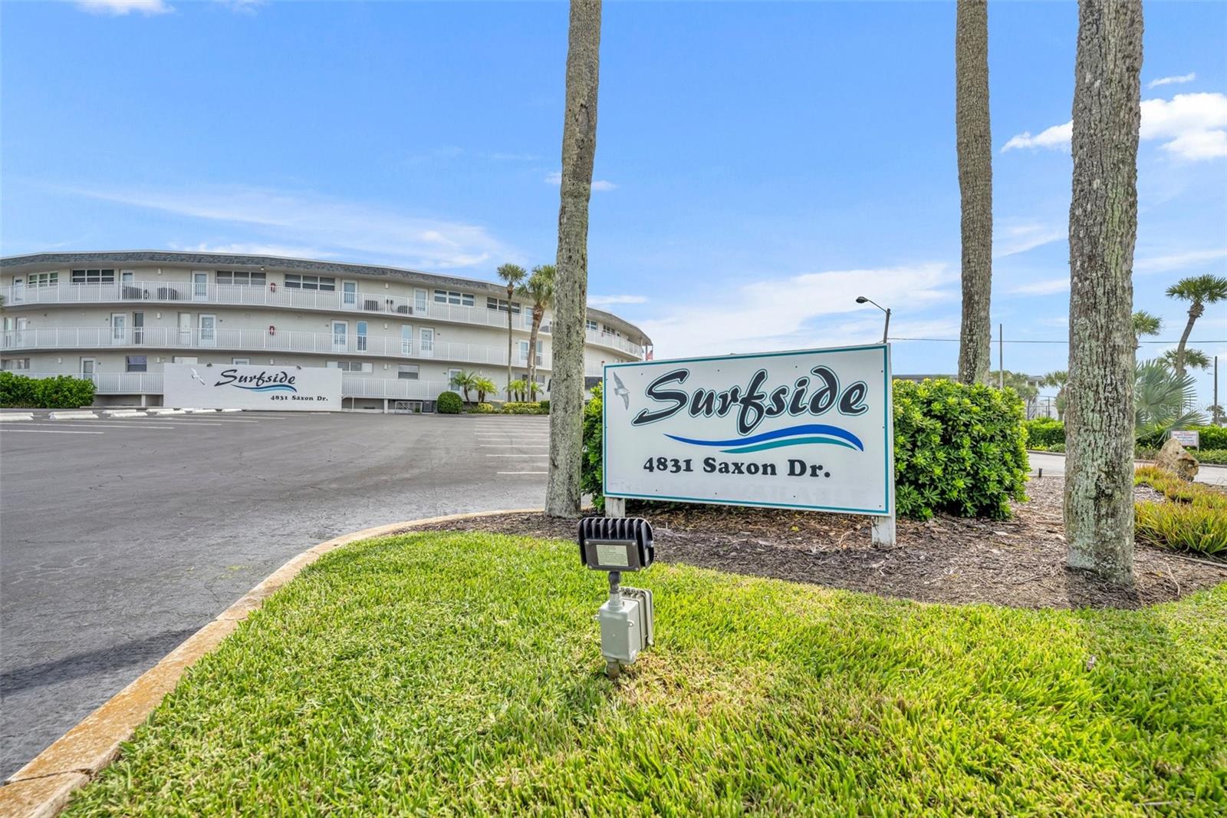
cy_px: 409
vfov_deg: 72.0
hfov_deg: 95.0
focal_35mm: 16
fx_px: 562
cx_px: 614
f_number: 7.1
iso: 320
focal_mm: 16.5
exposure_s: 1/800
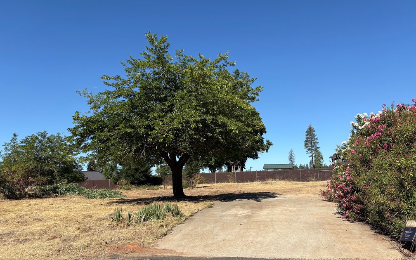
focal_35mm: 28
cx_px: 207
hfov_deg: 66.5
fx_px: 317
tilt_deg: +10.2
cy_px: 122
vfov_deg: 44.5
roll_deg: +1.3
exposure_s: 1/3279
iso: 50
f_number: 1.6
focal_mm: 5.96
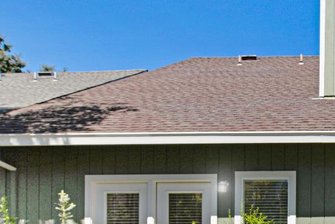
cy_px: 254
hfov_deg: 36.1
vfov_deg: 28.1
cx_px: 395
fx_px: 400
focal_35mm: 43
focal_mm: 10
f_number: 9
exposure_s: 1/320
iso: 100
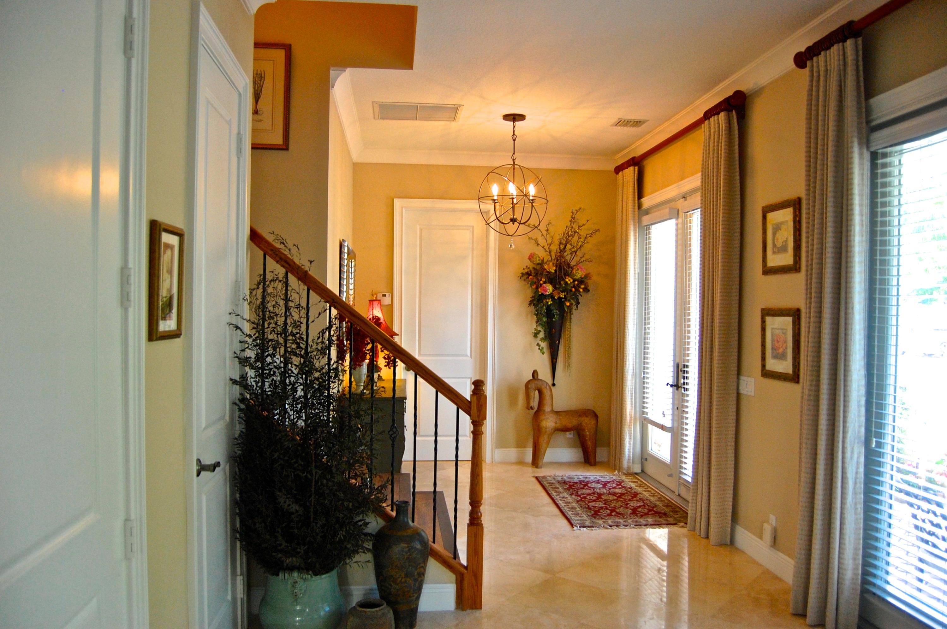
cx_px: 474
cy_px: 314
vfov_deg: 47.8
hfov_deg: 67.4
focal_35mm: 27
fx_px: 710
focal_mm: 18
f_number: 3.5
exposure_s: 1/125
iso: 720
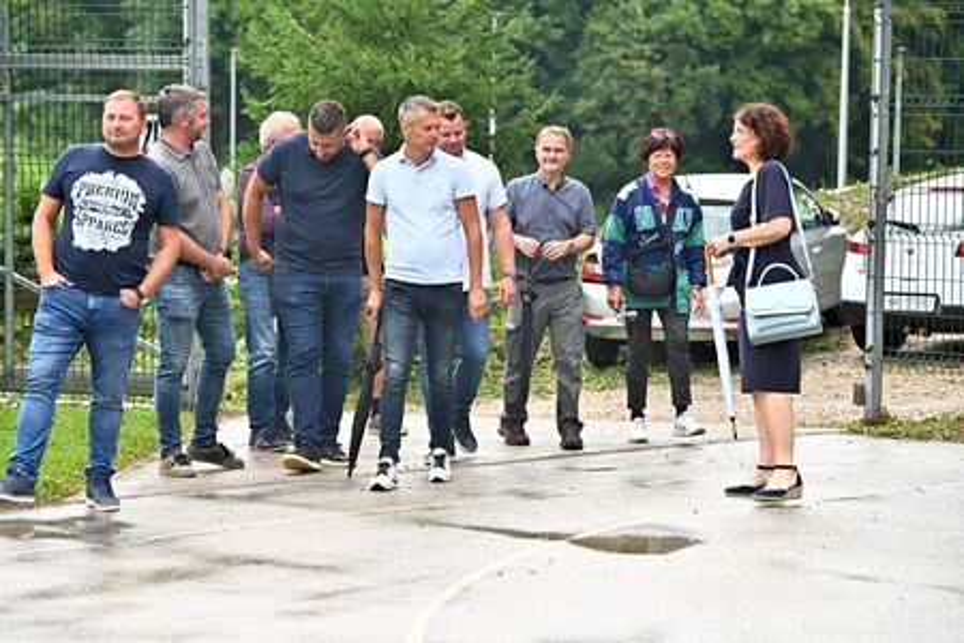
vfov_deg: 11.4
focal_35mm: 120
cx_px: 482
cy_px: 322
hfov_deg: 17.1
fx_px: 3213
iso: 1600
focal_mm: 120
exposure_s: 1/2500
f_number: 4.5
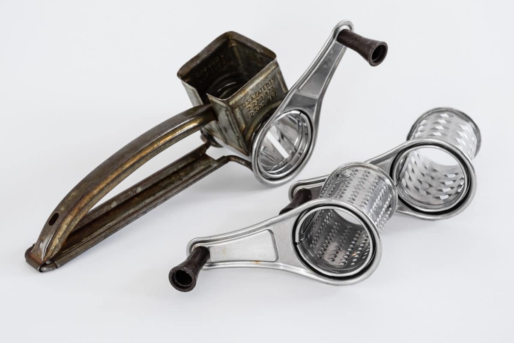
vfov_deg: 16.3
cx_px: 257
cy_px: 172
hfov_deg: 24.2
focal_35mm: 84
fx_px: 1199
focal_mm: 56
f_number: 9
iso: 400
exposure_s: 1.2
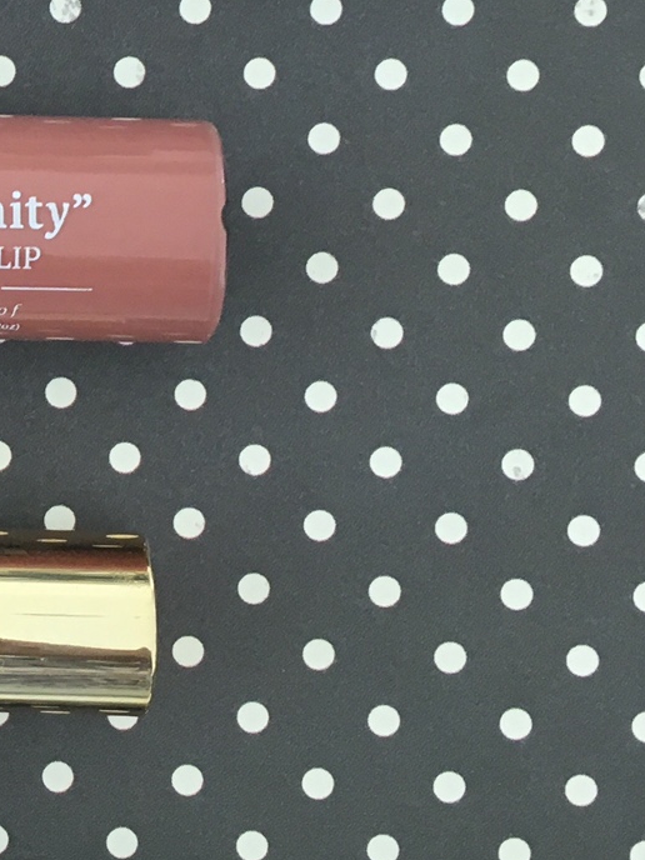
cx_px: -268
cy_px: 175
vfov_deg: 22.7
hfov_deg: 16.2
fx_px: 2112
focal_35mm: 85
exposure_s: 1/30
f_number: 2.2
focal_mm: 4.15
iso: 25
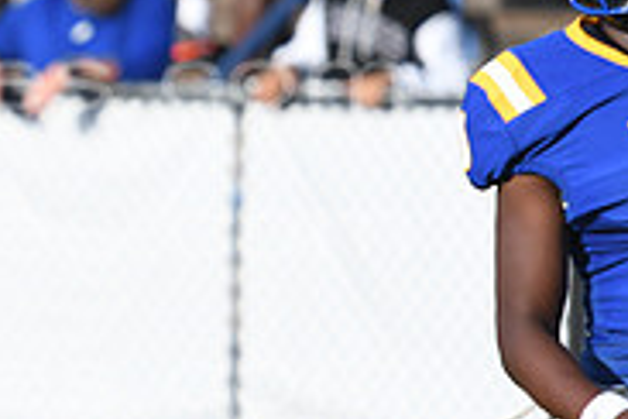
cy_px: 311
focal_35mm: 857
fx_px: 14949
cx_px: -360
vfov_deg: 1.6
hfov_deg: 2.4
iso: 200
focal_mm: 180
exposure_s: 1/2500
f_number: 4
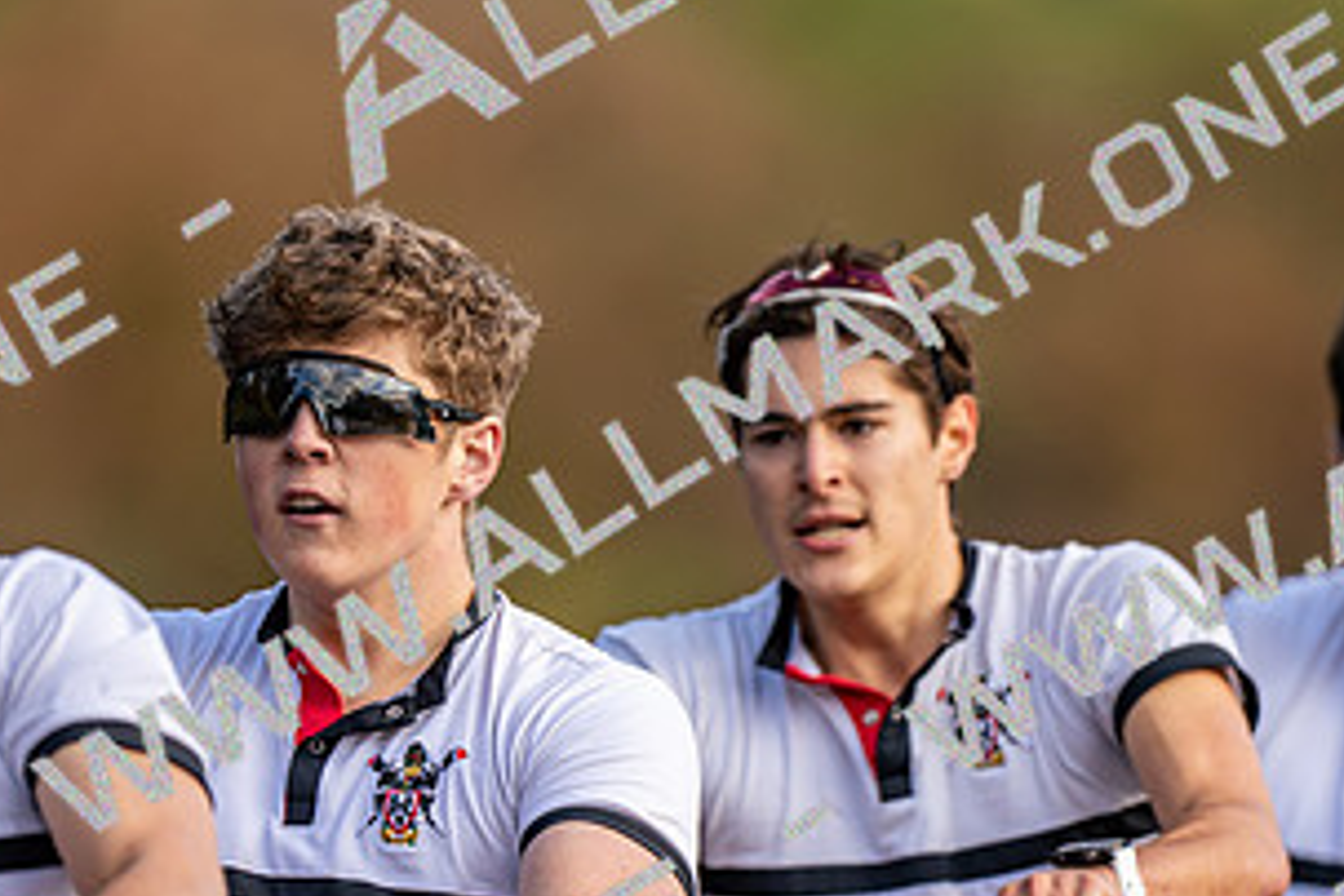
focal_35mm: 1150
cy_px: 845
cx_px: 581
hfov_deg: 1.8
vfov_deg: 1.2
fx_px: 42930
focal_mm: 600
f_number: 4
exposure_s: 1/2500
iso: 800
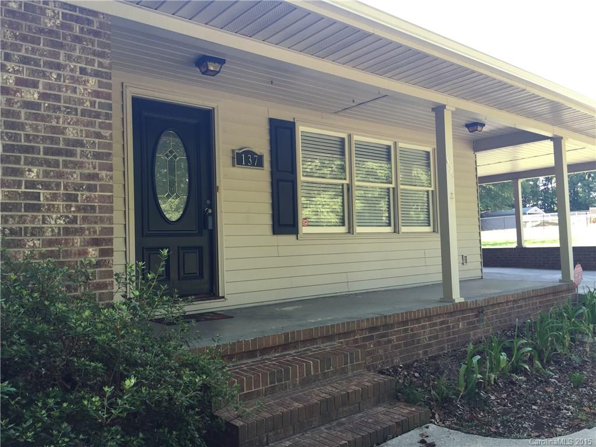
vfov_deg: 48.2
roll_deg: +1.2
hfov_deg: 61.7
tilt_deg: +3.0
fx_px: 499
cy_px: 224
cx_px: 298
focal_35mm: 29
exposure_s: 1/120
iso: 40
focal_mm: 4.15
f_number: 2.2
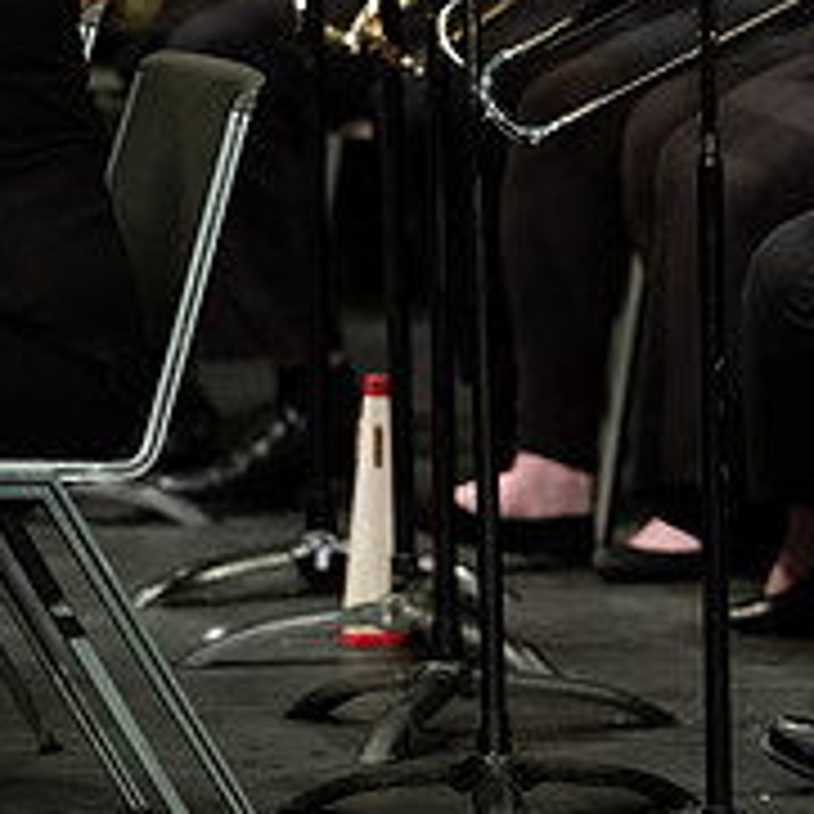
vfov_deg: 2.1
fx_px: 21762
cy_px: 119
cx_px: 1183
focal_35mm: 818
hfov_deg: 2.1
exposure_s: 1/250
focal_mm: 300
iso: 3200
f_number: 2.8
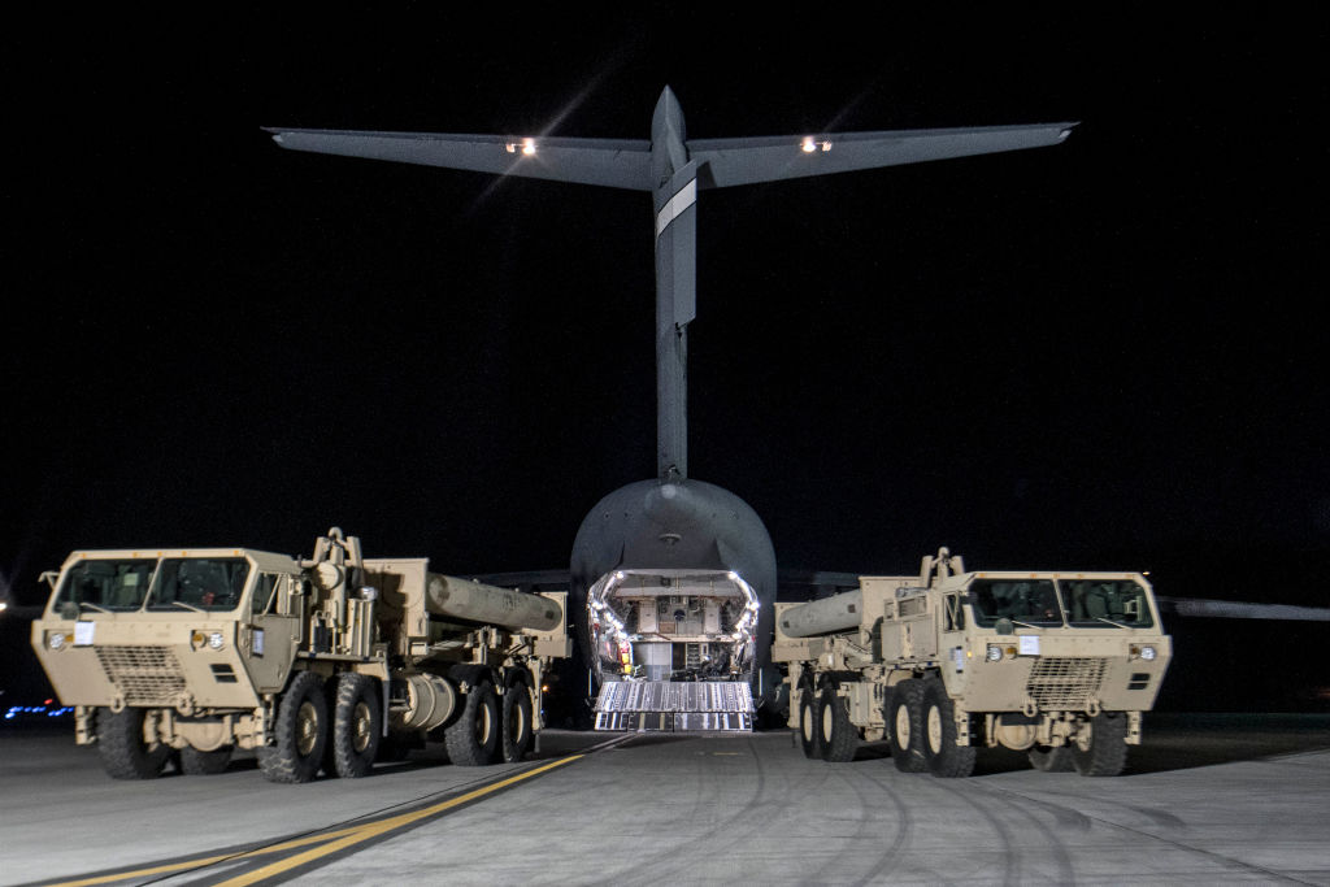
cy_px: 444
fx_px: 1773
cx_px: 665
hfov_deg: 41.1
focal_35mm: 48
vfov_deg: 28.1
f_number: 5.6
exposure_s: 1/25
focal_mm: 24
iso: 800
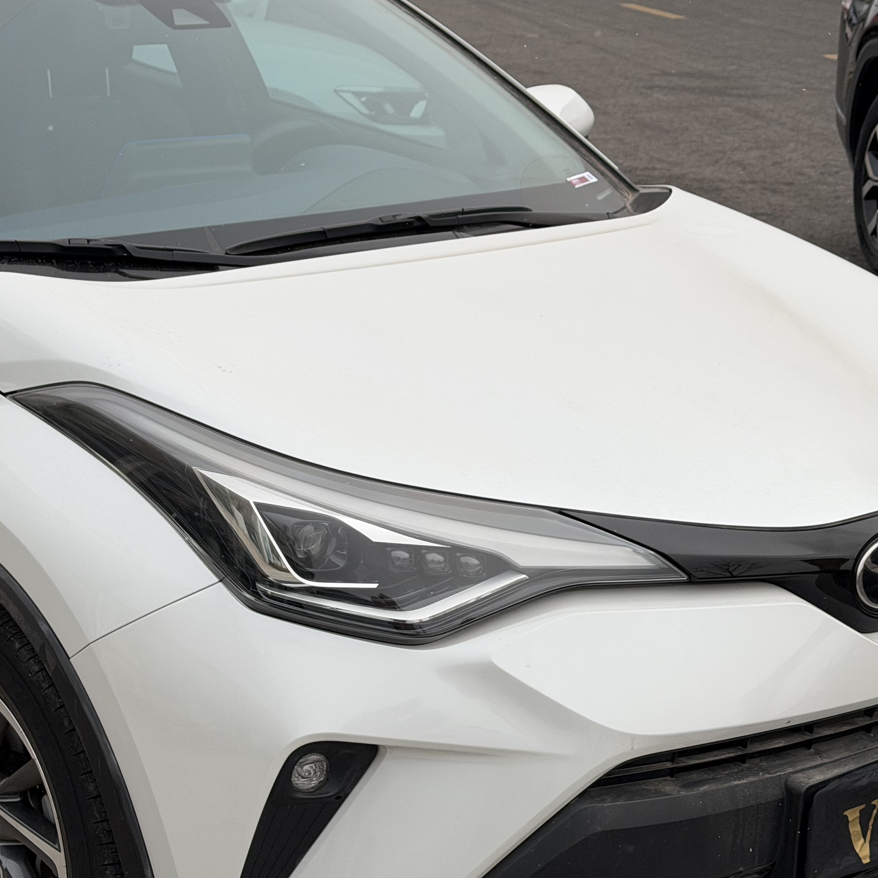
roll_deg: +0.3
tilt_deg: -17.4
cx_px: 361
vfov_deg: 23.1
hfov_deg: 23.0
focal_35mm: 75
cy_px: 475
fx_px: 2152
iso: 64
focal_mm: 6.76
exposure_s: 1/4587
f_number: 1.78
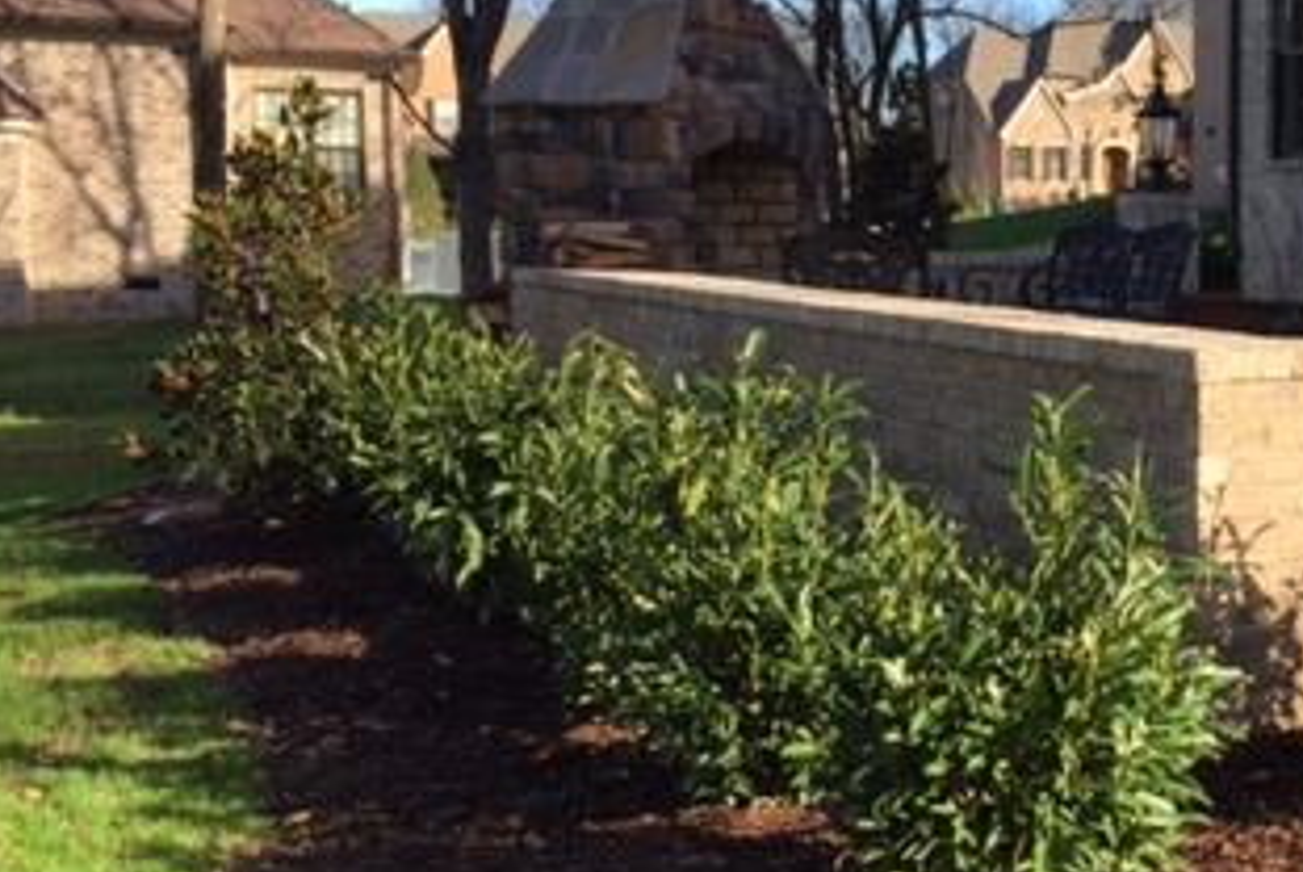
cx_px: 1232
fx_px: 2246
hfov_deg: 30.6
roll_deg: -1.9
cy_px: 457
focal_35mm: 62
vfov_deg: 22.0
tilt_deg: -7.6
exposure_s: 1/775
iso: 32
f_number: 2.2
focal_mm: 4.15
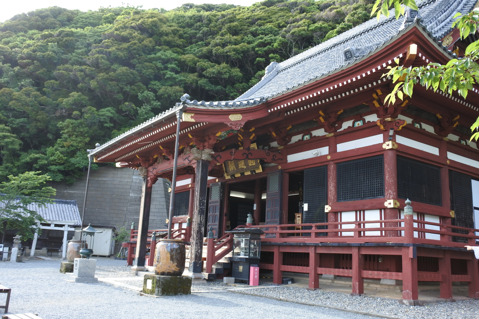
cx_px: 240
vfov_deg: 42.3
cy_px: 160
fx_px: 412
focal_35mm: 31
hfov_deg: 60.3
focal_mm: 11.8
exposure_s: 1/250
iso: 280
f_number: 3.8
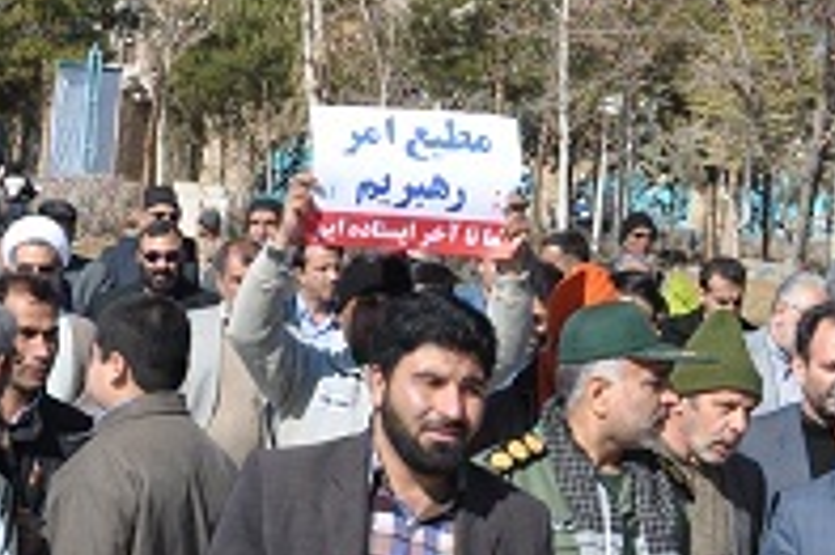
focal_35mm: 160
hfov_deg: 12.8
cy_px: 449
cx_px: 615
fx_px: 3708
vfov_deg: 8.5
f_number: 6.3
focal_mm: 28
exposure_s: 1/1600
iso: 400
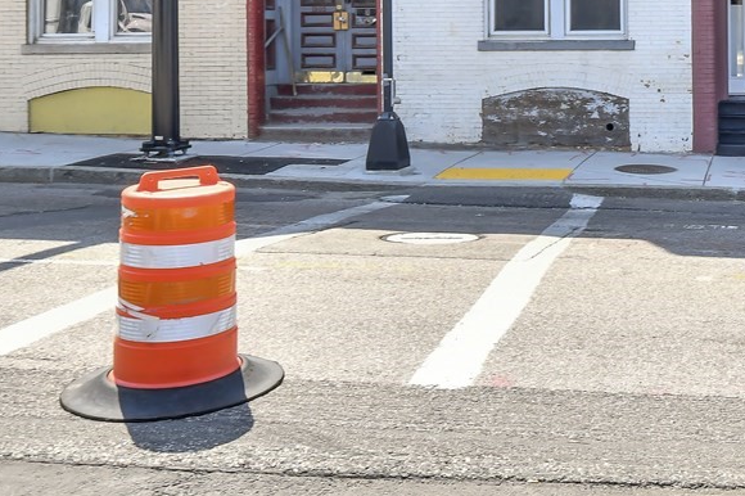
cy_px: -16
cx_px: 773
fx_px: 1096
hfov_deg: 33.7
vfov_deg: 24.2
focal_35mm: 53
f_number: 16
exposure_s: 1/30
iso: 100
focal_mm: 15
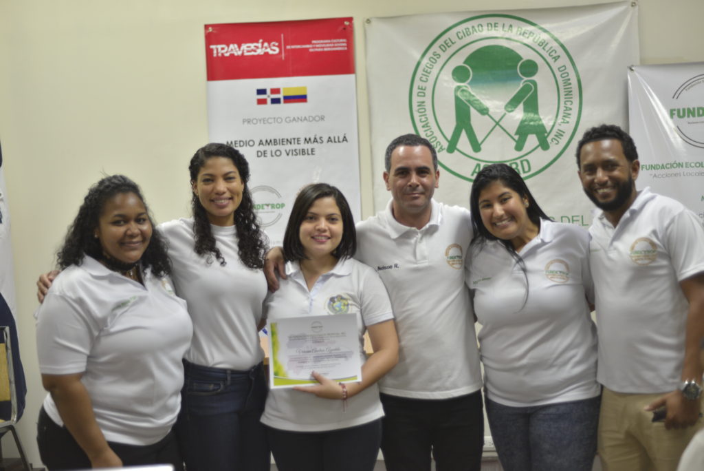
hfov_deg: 39.6
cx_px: 352
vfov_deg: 27.0
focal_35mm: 50
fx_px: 978
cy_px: 236
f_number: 2
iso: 500
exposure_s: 1/125
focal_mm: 50
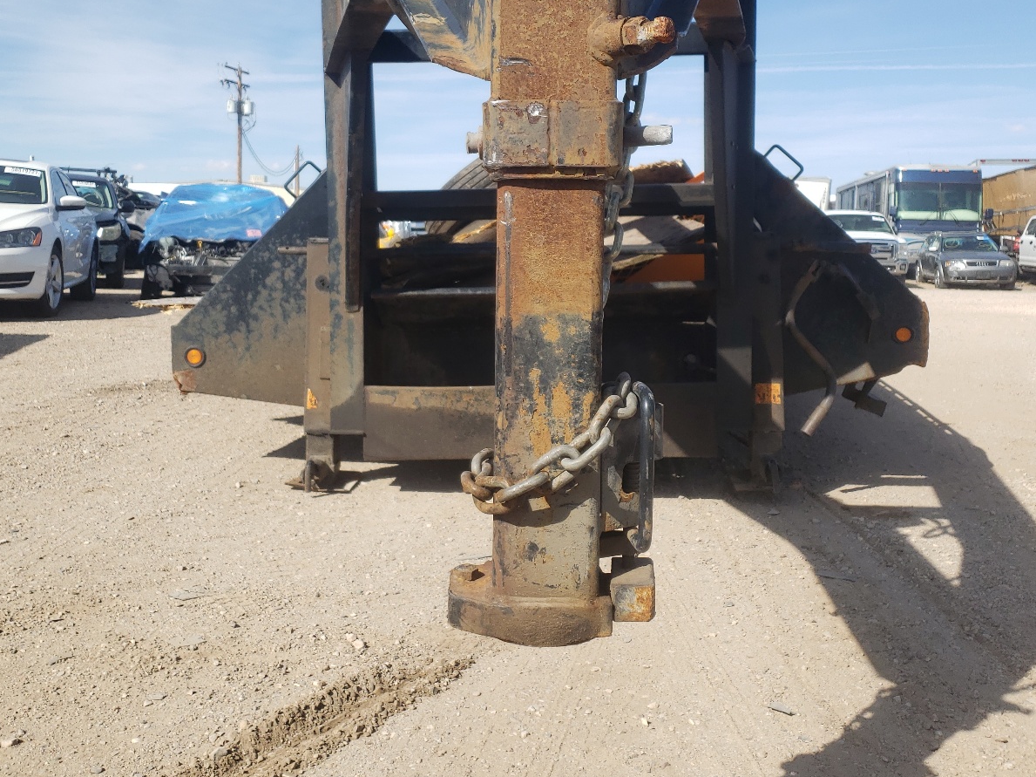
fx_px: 1047
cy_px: 290
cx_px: 509
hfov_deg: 52.6
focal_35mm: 35
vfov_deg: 40.4
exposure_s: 1/2500
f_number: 1.5
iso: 50
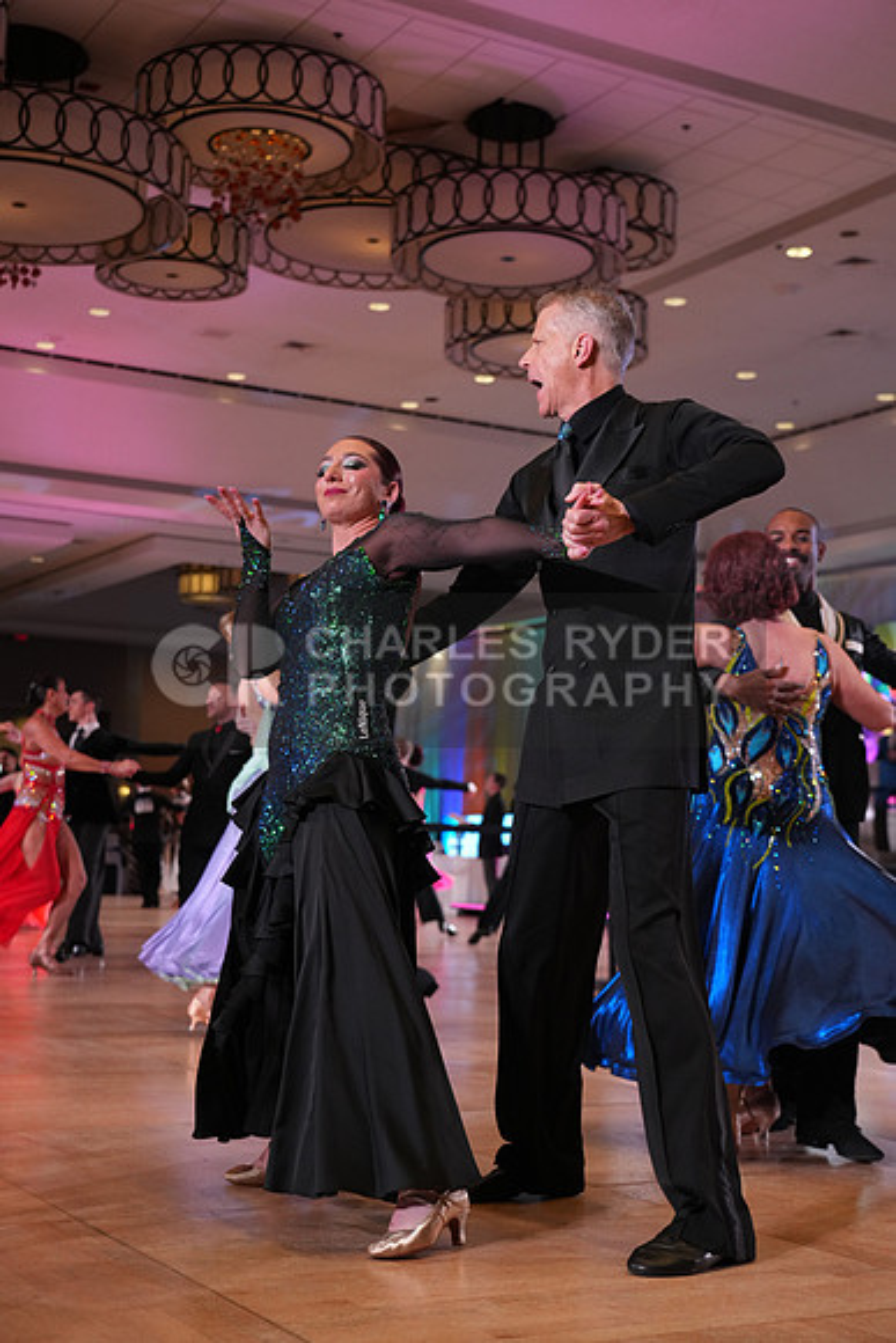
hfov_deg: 28.1
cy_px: 672
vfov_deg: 41.1
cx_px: 448
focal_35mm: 48
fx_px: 1791
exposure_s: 1/500
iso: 2000
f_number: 4
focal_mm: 48
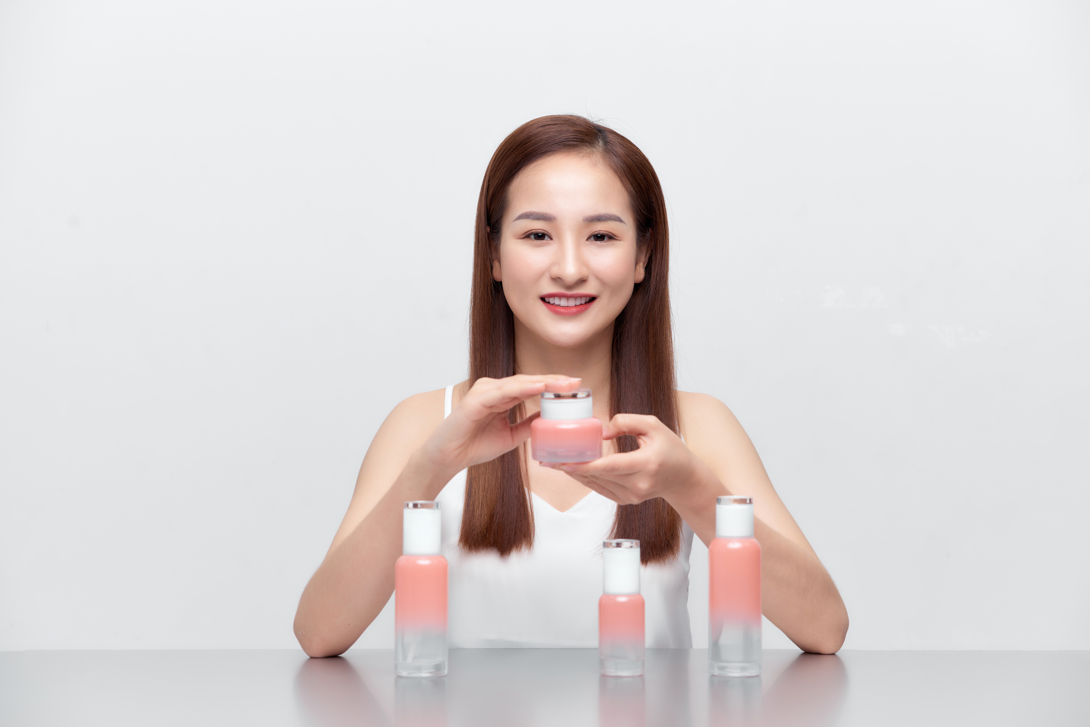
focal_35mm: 116
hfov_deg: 17.6
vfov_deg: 11.8
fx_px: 3513
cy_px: 364
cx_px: 545
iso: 160
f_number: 5.6
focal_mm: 116
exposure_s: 1/160
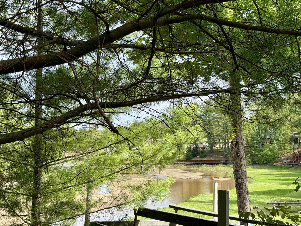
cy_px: 113
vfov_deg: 30.3
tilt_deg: +4.6
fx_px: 417
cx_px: 150
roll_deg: +1.2
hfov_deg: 39.7
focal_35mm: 48
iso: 64
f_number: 1.78
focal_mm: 6.76
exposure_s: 1/1330
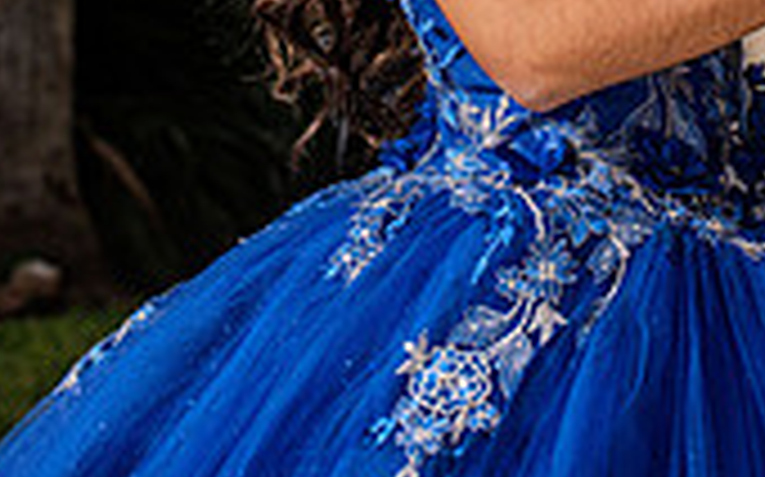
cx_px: 572
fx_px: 4209
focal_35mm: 202
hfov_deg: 10.4
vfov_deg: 6.3
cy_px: -518
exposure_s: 1/200
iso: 500
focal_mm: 75
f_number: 5.6
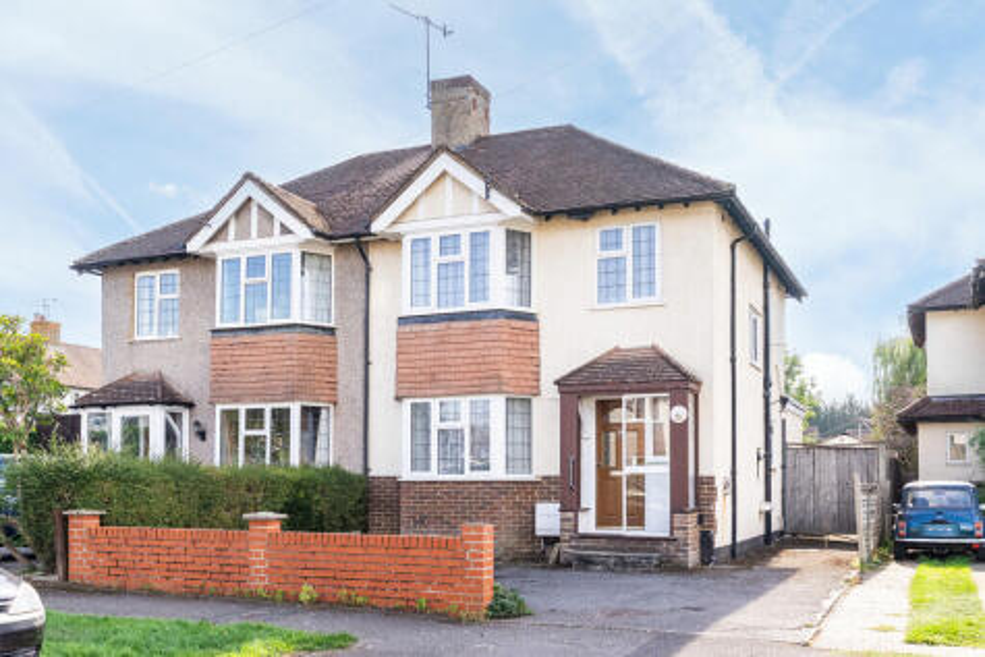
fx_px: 876
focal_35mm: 32
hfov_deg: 58.7
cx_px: 492
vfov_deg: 41.1
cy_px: 328
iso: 2000
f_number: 7.1
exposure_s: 1/1250
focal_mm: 32
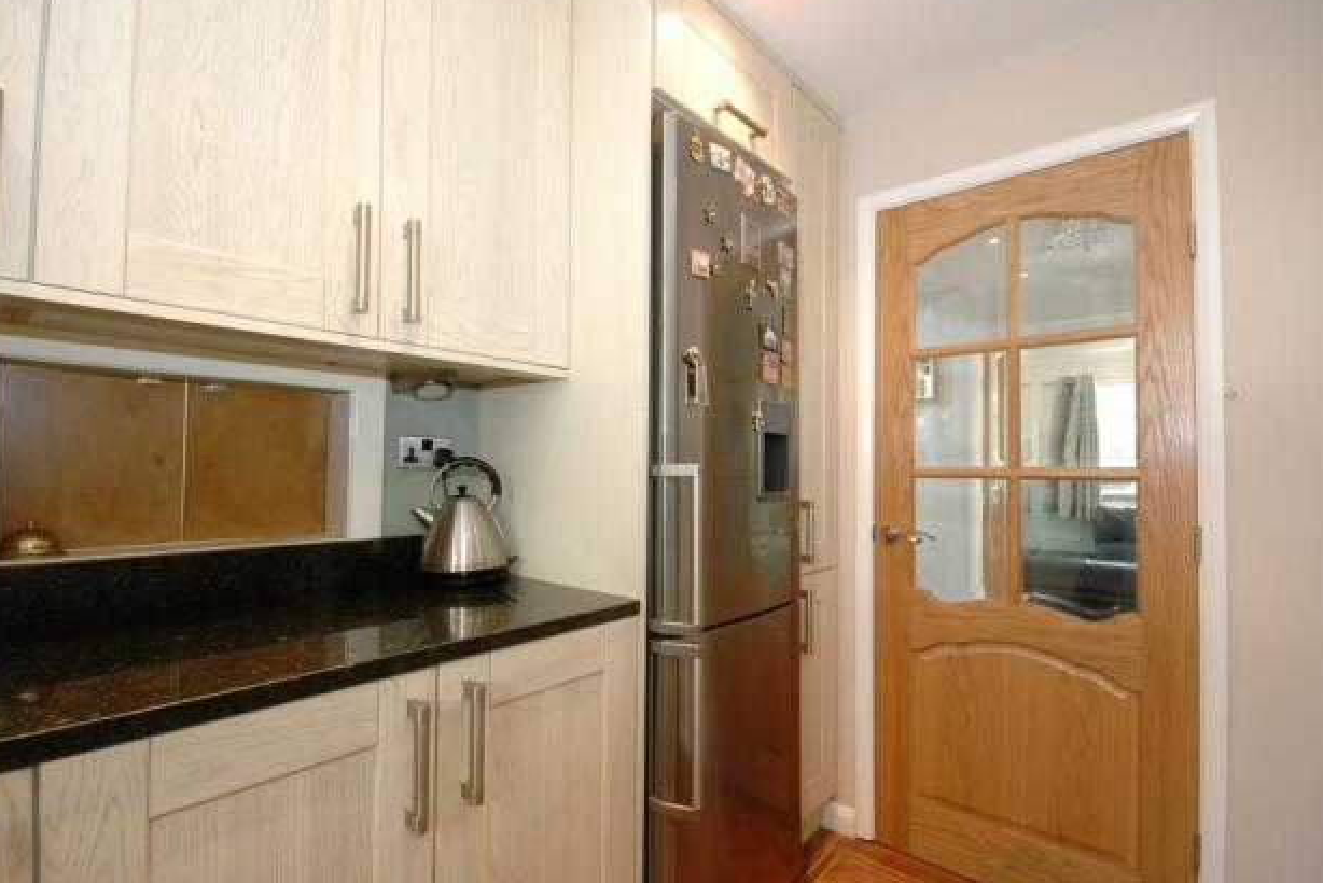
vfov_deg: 73.8
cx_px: 649
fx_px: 588
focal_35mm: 16
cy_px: 439
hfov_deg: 96.7
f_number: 8
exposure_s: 1/2.5
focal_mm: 10
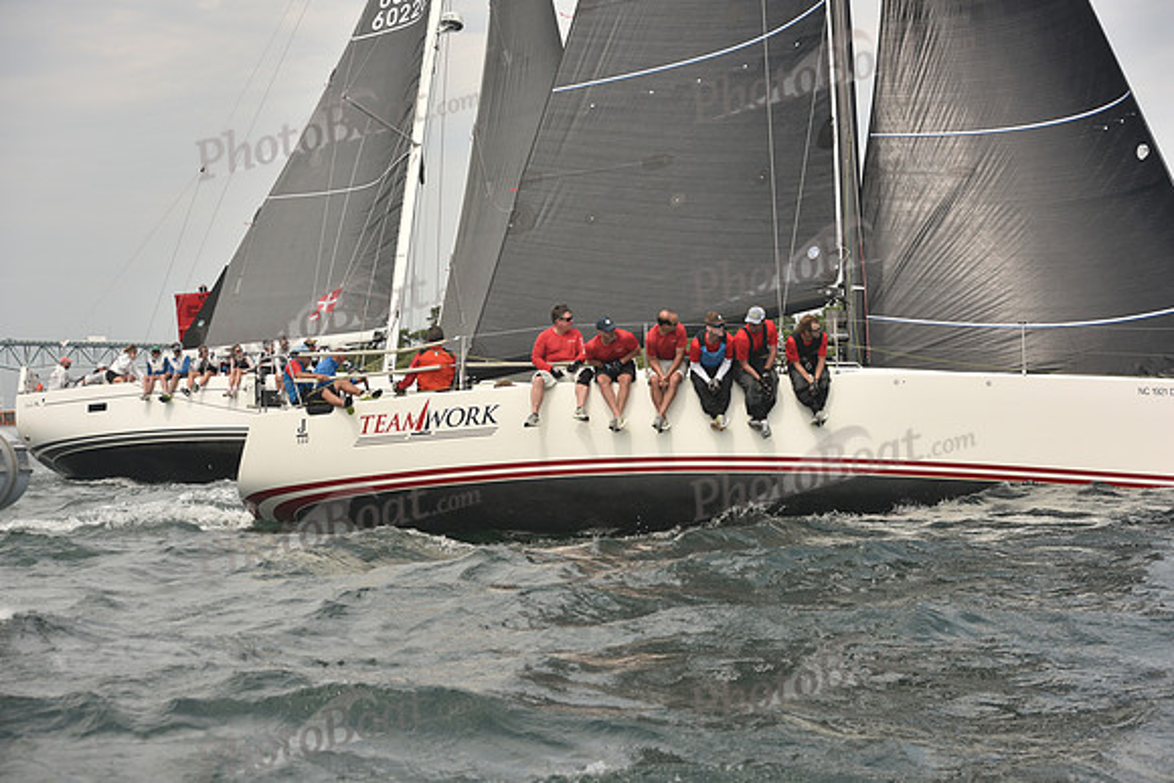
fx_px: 2283
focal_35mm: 70
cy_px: 392
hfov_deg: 28.8
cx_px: 587
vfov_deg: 19.5
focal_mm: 70
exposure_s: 1/640
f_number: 6.3
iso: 250
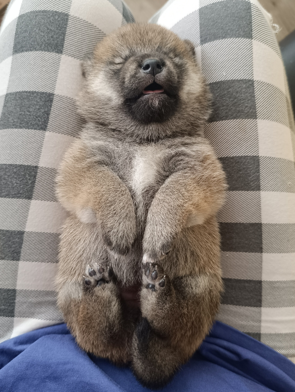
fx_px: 273
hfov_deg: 56.8
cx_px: 148
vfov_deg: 71.6
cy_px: 196
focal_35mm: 24
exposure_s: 1/101
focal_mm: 6.14
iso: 942
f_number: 1.65
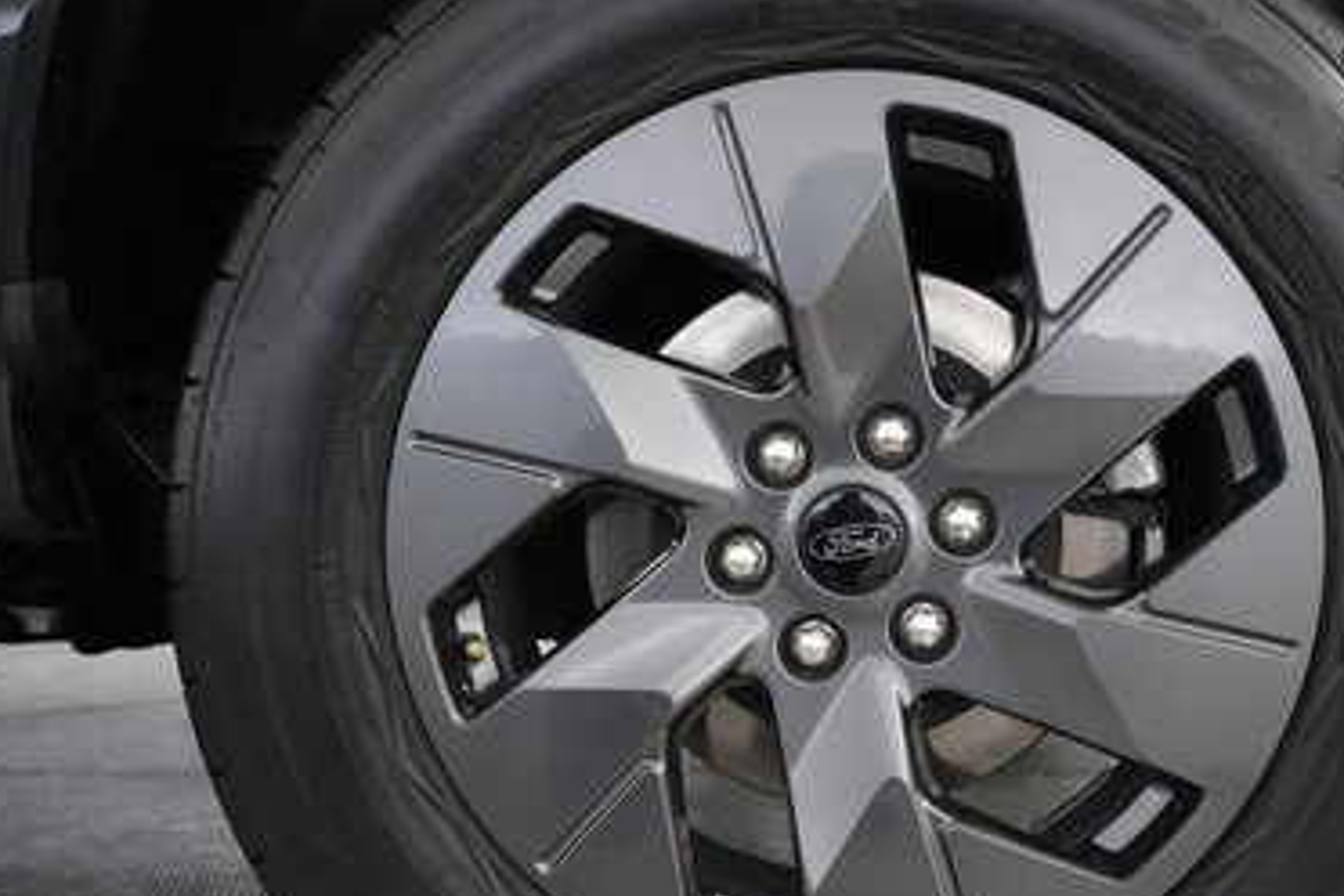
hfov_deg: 45.0
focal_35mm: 43
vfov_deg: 31.1
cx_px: 845
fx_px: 1605
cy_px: 535
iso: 8000
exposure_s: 1/160
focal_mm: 25
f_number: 4
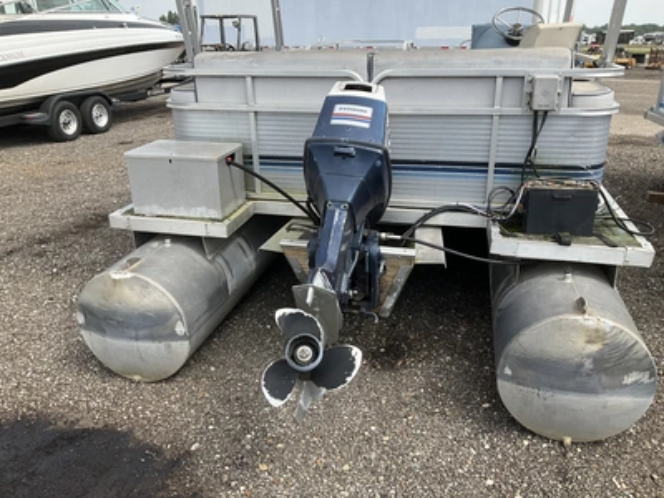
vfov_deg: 48.2
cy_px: 249
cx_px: 332
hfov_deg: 61.7
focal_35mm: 29
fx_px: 556
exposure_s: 1/816
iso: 25
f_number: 1.8
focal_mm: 3
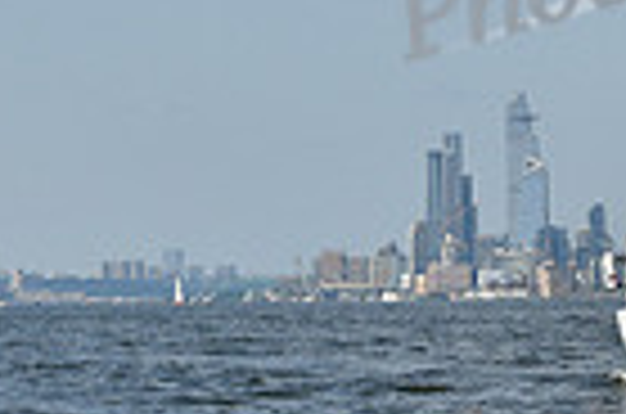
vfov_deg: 4.6
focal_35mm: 293
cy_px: -227
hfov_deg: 7.0
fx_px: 5083
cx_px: 167
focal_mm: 70
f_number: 8
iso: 250
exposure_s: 1/1250
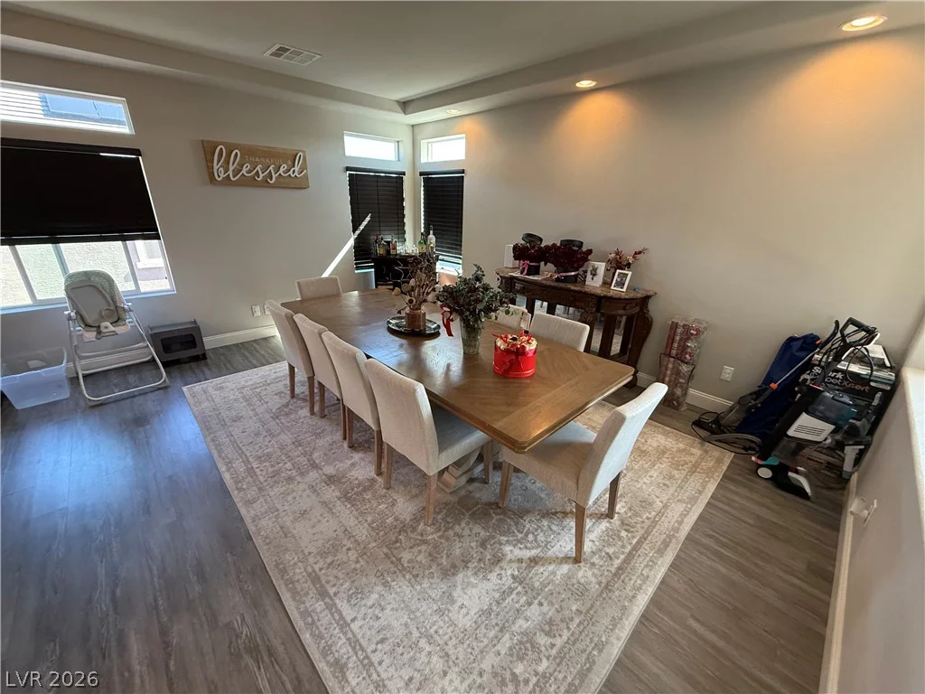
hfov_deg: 102.1
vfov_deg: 85.7
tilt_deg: -20.8
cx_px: 462
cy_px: 347
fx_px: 374
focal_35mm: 14
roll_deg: -1.3
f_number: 2.2
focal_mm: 2.22
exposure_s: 1/120
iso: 400
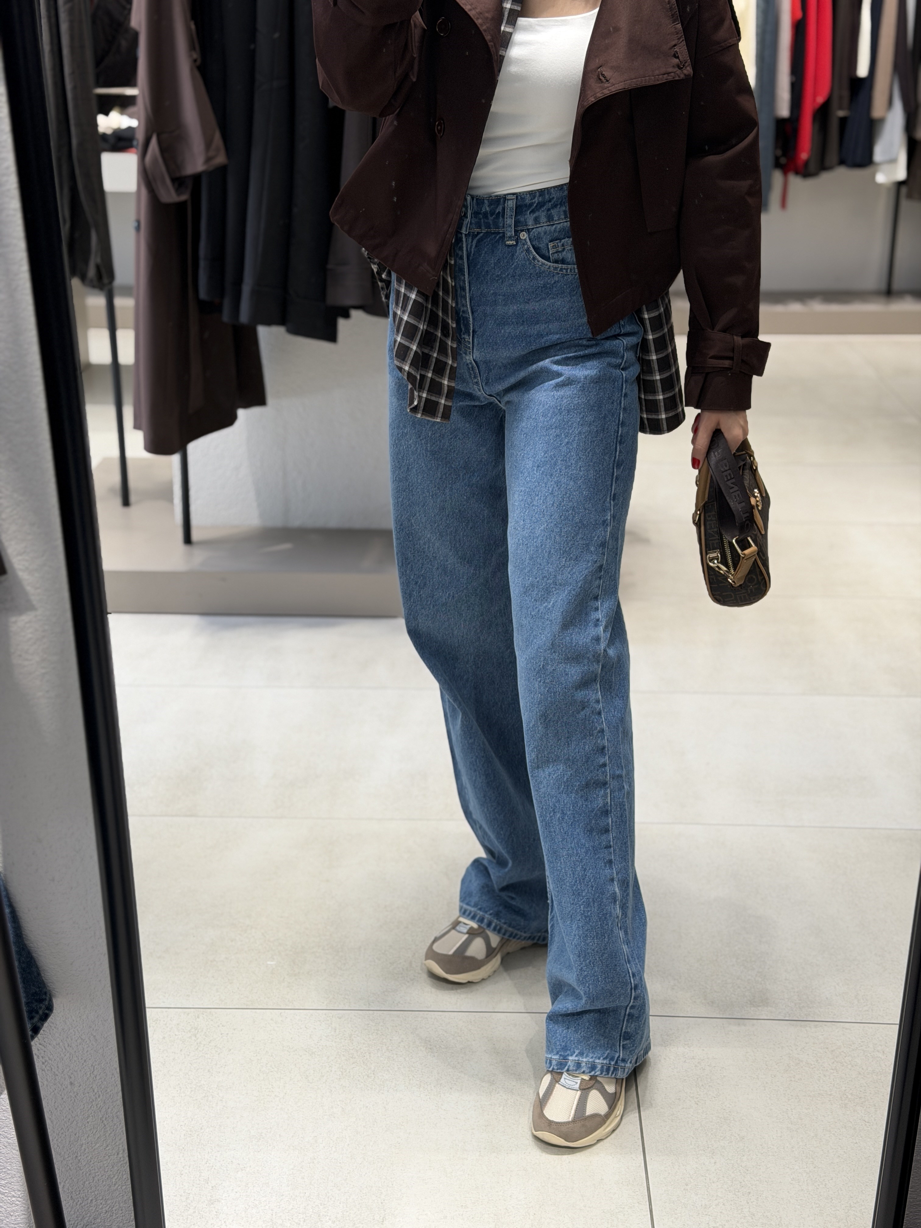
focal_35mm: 48
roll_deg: -0.9
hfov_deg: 30.3
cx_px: 460
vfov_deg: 39.7
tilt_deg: -36.1
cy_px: 614
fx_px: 1703
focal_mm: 6.76
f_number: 1.78
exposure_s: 1/121
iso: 50
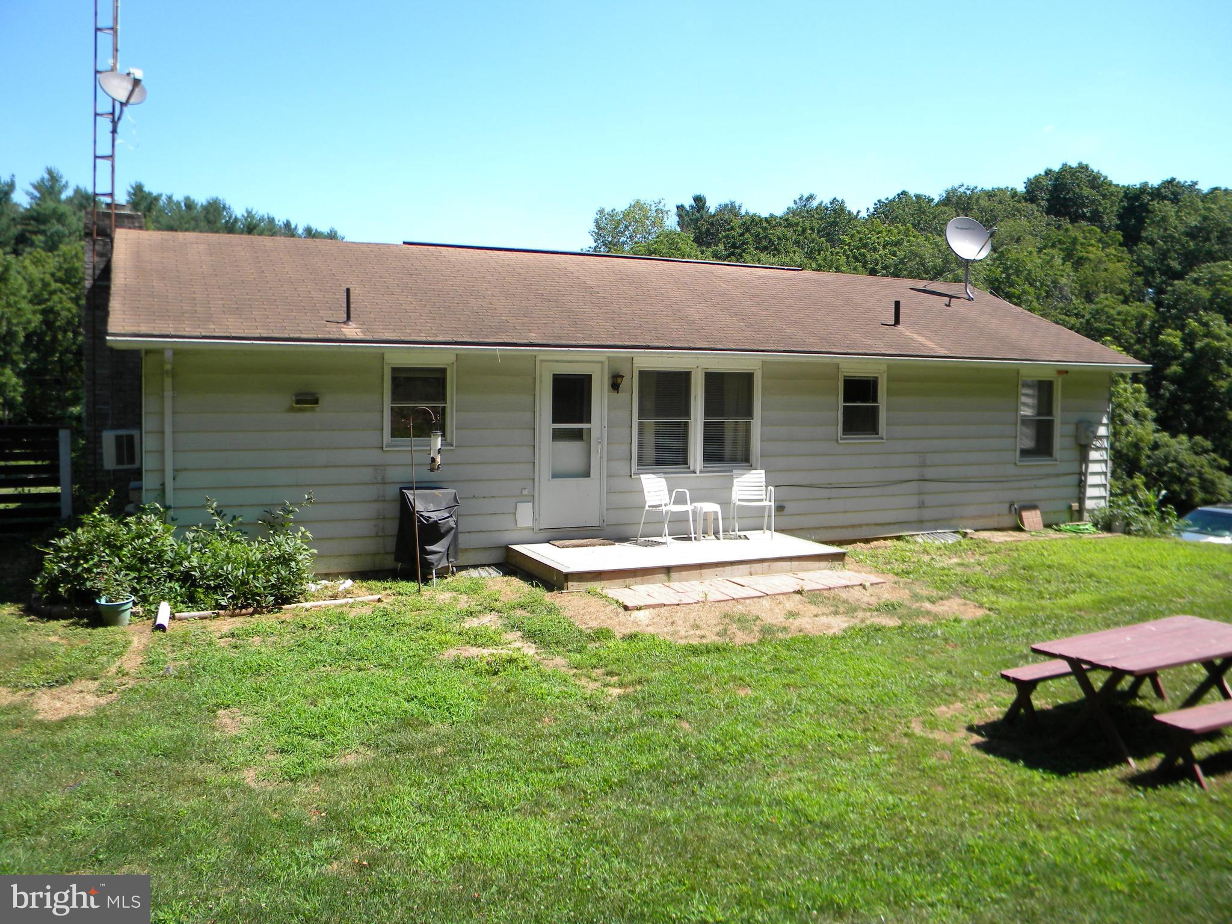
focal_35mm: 28
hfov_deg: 63.4
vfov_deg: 49.7
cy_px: 462
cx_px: 616
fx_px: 997
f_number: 3.5
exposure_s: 1/479
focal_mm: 5
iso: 80
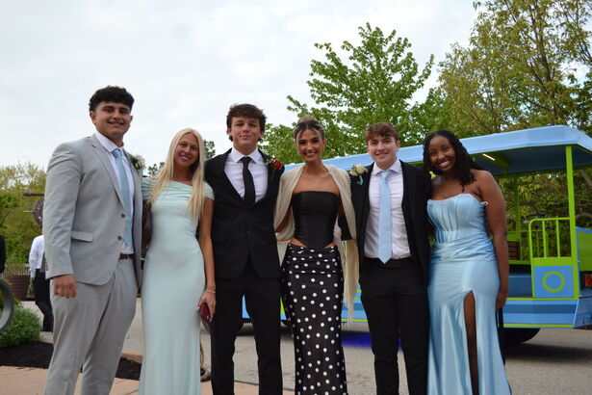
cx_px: 296
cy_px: 198
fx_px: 641
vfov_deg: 34.2
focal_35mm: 39
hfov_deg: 49.6
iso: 450
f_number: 4.2
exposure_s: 1/500
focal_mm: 26
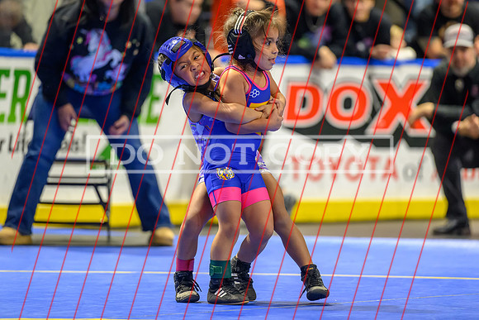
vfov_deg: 5.7
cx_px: 250
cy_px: 147
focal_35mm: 240
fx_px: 3195
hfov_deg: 8.6
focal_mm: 200
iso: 5000
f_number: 3.2
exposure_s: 1/800
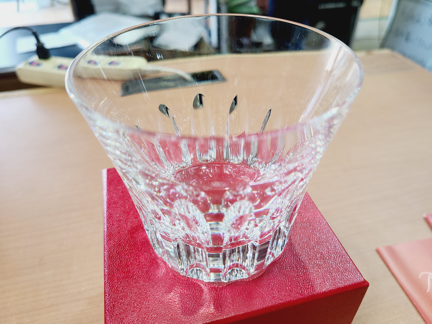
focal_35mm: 26
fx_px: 324
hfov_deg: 67.3
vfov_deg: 53.1
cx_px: 216
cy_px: 162
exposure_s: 1/50
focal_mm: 5.4
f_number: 1.8
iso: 64
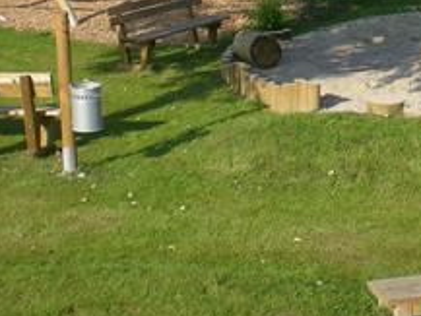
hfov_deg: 16.4
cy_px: -18
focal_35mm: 119
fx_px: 1448
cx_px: 364
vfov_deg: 12.3
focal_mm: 6.3
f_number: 4.6
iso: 50
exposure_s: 1/252
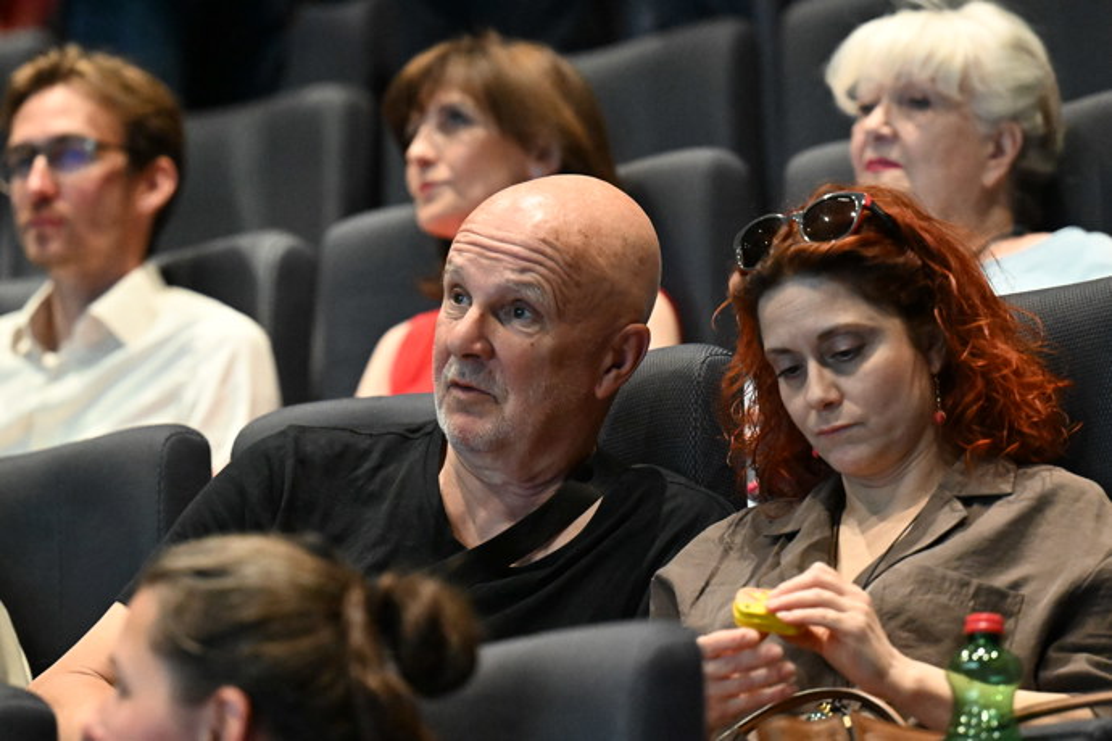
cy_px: 370
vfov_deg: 5.7
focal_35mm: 240
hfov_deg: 8.6
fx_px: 7413
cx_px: 556
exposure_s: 1/80
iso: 10000
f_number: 3.2
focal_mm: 160
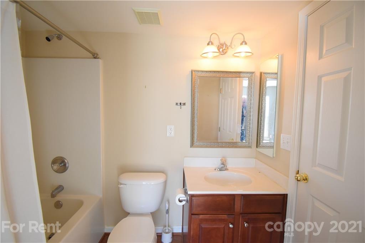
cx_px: 182
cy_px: 122
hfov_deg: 100.4
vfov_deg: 77.3
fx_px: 152
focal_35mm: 15
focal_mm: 10
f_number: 4.5
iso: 1250
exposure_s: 1/125
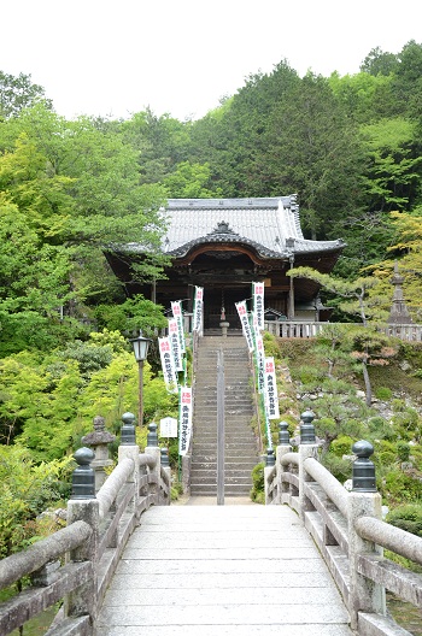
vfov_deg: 46.5
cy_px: 318
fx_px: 741
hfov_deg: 31.8
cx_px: 211
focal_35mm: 42
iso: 200
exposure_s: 1/200
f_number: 8
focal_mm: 28
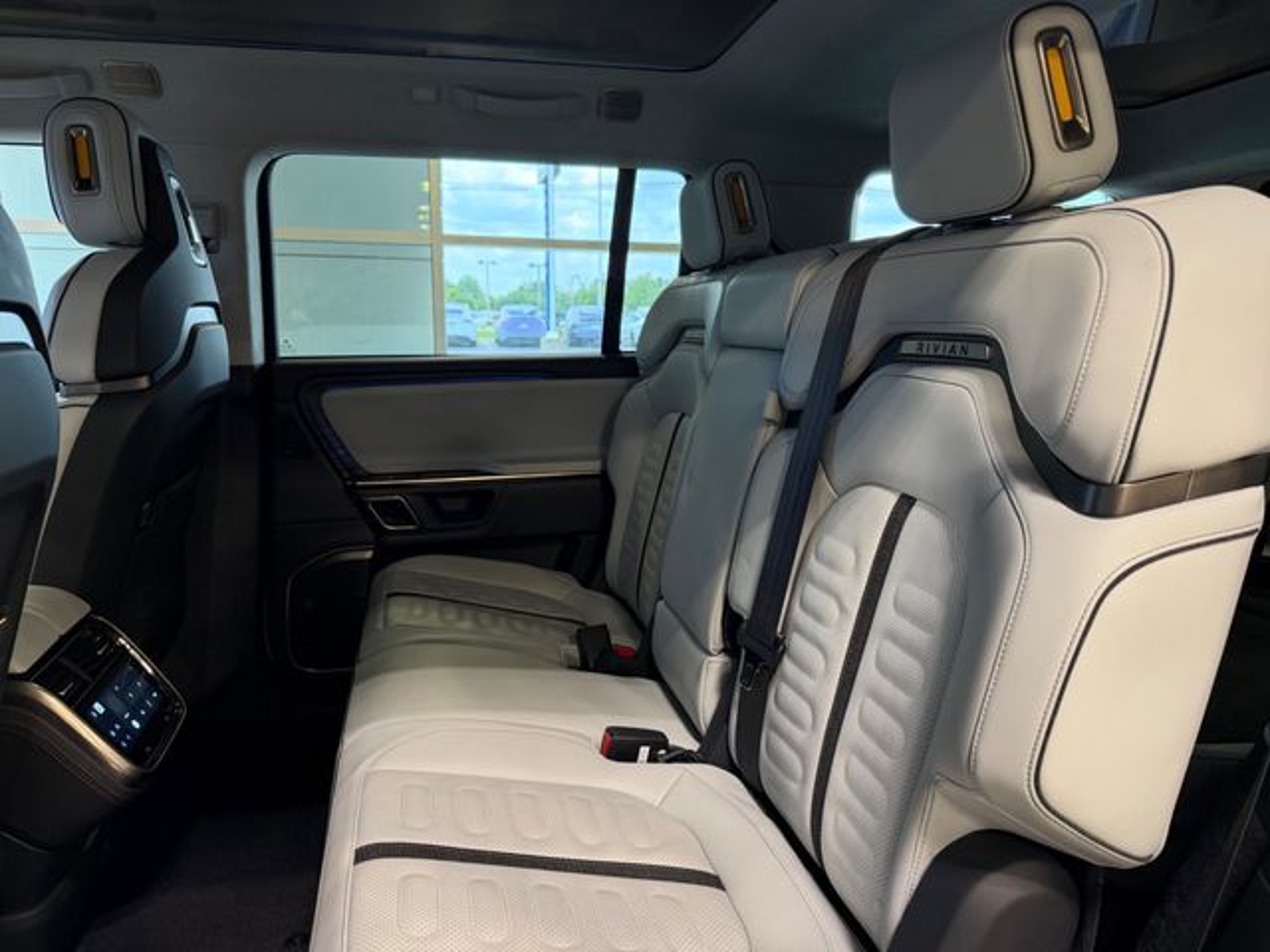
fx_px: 881
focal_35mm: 24
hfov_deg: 71.6
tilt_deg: -10.3
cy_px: 476
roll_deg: -0.5
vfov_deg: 56.8
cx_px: 635
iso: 200
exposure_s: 1/60
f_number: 1.78
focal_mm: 6.76
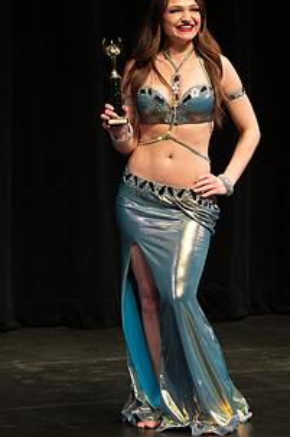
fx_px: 2886
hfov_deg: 5.8
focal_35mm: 238
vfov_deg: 8.7
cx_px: 191
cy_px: 200
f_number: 8
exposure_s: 1/400
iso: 8000
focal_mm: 160
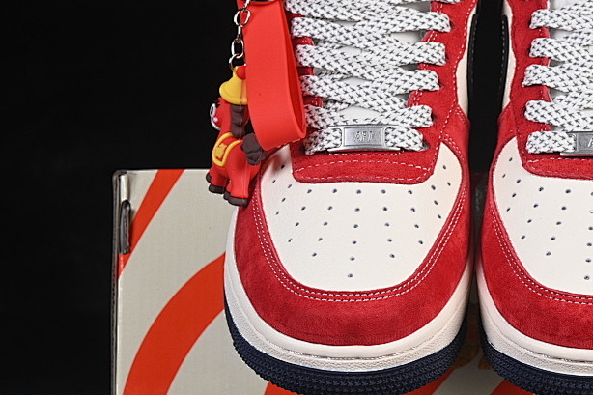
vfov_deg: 10.4
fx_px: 2174
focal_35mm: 132
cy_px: 184
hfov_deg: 15.4
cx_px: 490
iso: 160
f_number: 8
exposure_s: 1/60
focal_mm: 50
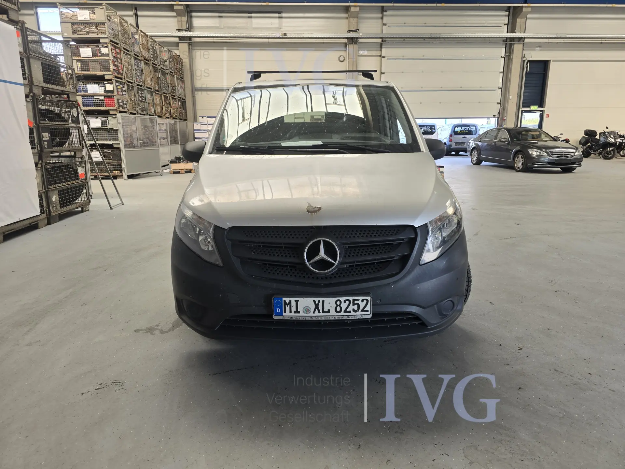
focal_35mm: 23
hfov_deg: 73.9
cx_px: 312
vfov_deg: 58.9
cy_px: 234
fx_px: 415
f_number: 1.7
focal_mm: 6.3
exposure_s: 1/180
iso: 64
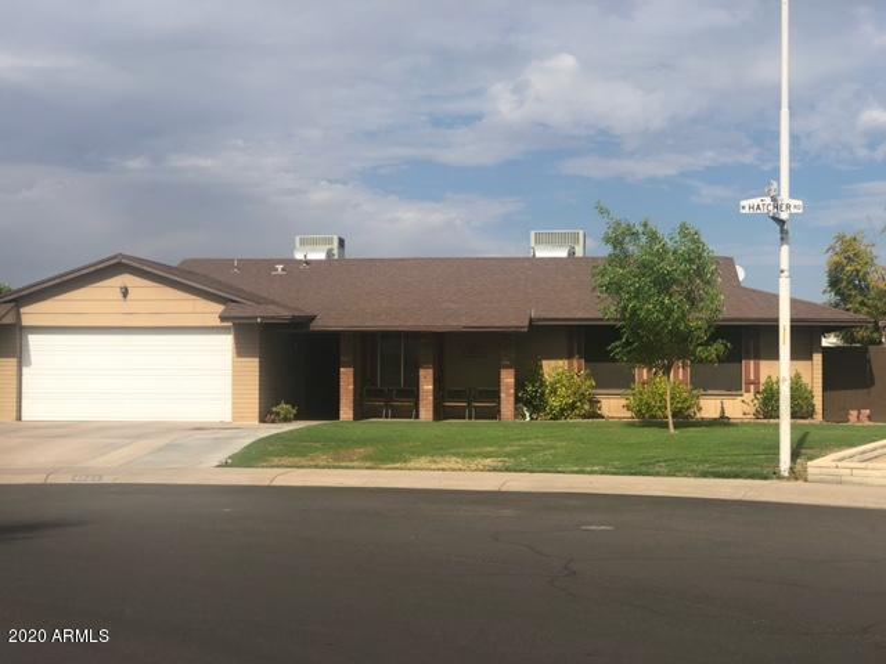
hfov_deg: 33.8
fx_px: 1459
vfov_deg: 25.7
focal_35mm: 57
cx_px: 443
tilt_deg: +1.4
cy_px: 332
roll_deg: -0.5
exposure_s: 1/1297
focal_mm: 6.6
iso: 20
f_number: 2.8
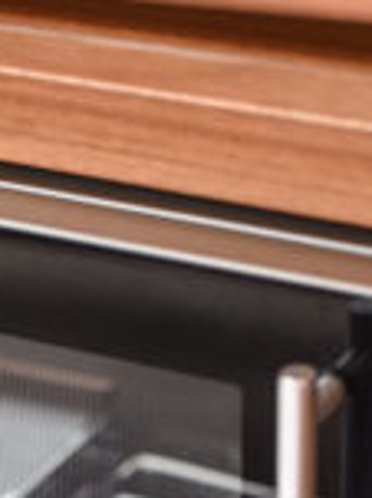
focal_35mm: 143
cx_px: -3
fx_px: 2052
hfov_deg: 10.3
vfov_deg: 13.5
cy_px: 584
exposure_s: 1/125
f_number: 2.8
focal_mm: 50
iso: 800
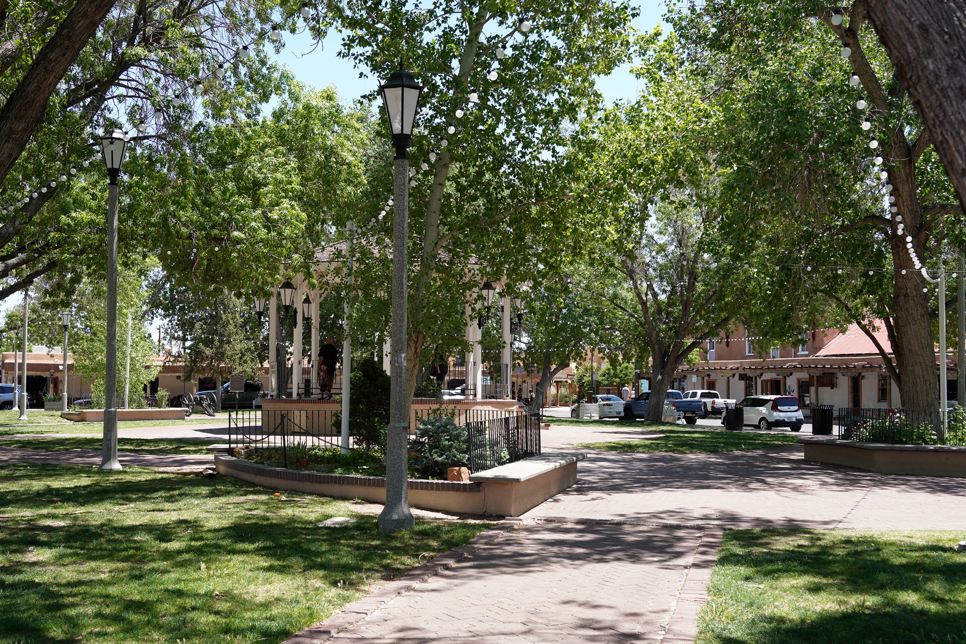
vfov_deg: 37.9
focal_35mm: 35
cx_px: 483
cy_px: 322
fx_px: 939
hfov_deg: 54.4
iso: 100
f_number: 6.3
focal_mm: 35
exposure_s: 1/160
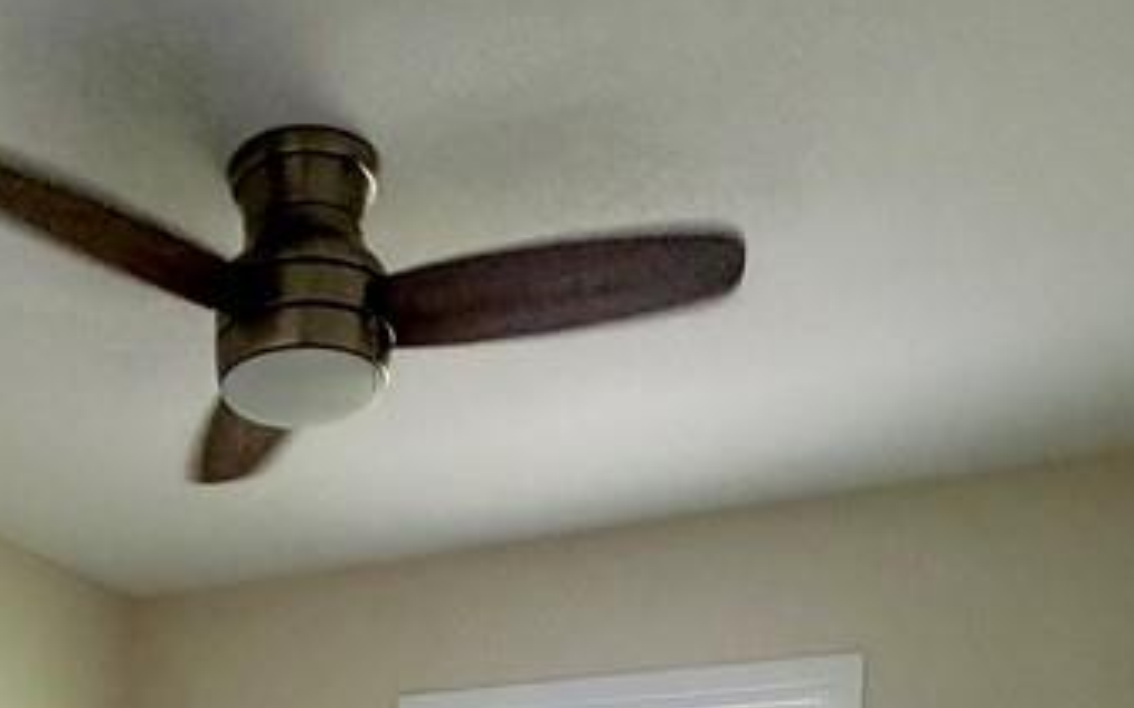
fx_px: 1390
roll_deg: +0.9
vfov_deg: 22.7
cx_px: 238
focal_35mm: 45
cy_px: 1091
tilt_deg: -5.3
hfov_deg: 42.5
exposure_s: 1/108
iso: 320
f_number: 2.2
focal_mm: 2.22
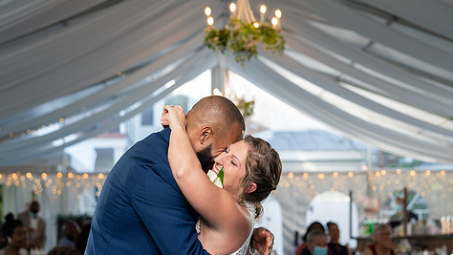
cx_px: 225
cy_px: 170
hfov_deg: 23.2
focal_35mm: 92
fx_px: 1105
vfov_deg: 13.1
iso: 400
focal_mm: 70
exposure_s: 1/200
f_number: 4
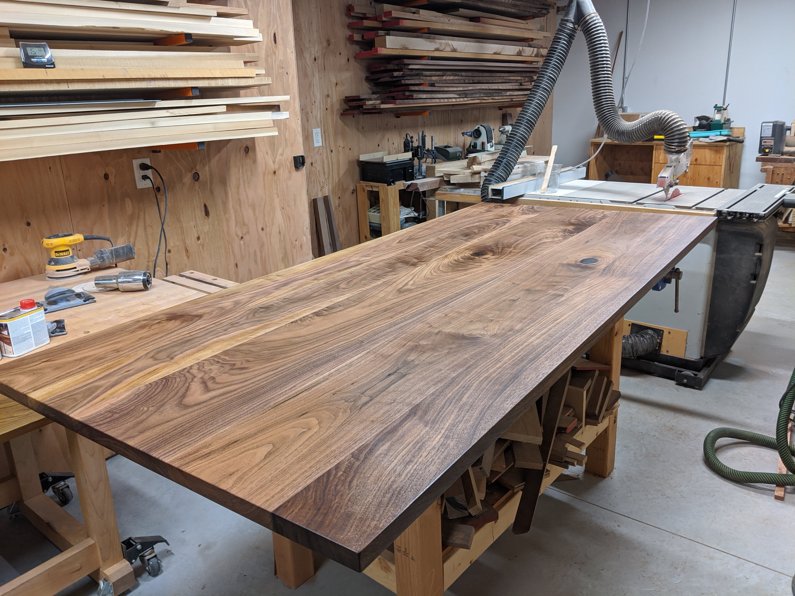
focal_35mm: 27
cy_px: 298
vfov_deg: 51.4
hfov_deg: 65.3
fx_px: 620
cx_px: 398
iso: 75
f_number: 1.8
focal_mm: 4.44
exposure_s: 1/30
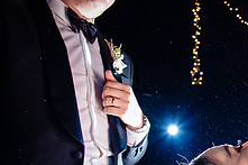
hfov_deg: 28.2
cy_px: 187
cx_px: 291
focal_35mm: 63
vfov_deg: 20.4
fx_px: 434
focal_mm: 24
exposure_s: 1/100
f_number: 5.6
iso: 2000
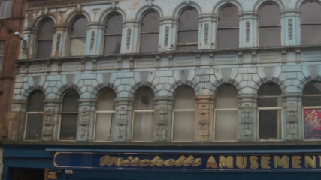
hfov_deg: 35.6
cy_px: 70
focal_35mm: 58
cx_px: 216
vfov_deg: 20.7
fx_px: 494
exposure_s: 1/320
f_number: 4.3
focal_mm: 5.8
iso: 50
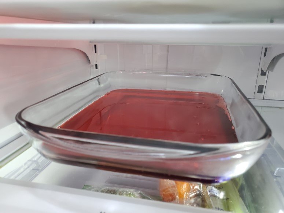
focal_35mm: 26
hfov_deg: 67.3
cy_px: 106
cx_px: 142
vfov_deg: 53.1
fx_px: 213
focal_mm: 4.3
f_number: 1.5
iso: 400
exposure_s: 1/40
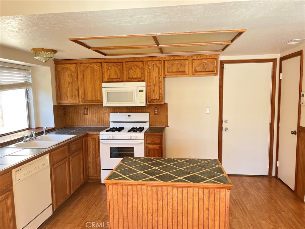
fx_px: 229
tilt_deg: -6.0
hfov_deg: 67.3
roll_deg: +0.4
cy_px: 114
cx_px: 152
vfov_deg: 53.1
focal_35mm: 26
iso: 100
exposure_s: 1/121
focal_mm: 5.7
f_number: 1.5
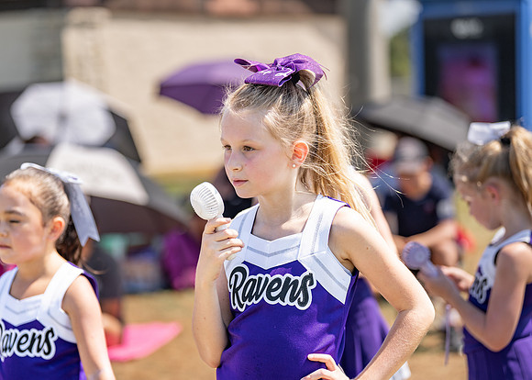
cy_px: 187
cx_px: 240
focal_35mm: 110
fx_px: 1667
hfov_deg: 18.1
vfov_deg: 13.0
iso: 160
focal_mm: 102
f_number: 2.8
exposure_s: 1/2500
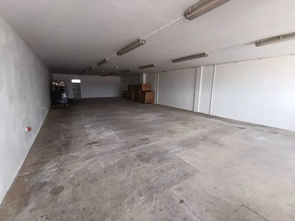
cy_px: 110
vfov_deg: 81.7
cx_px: 148
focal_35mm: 15
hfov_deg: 98.2
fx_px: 128
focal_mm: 1.65
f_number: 2.2
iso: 200
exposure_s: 1/100
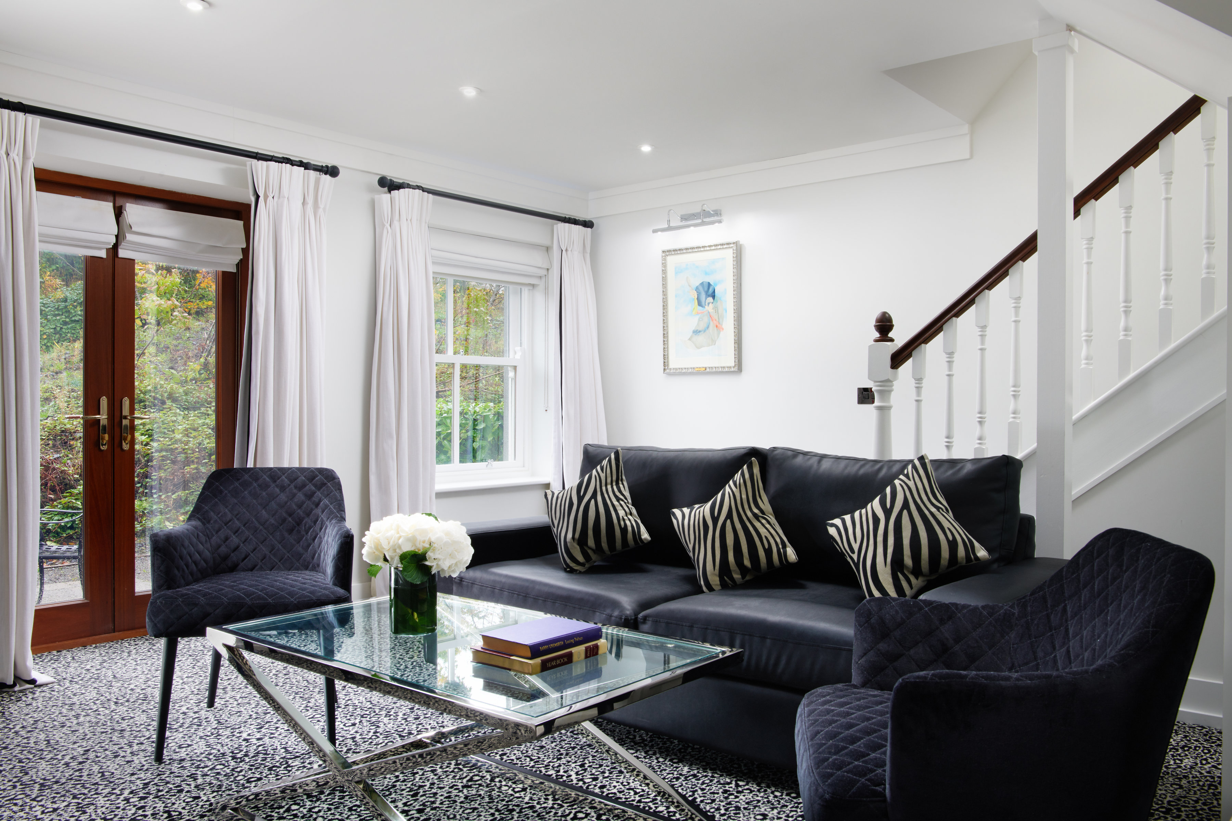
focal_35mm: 28
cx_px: 616
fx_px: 958
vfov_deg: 46.4
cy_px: 410
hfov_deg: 65.5
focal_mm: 28
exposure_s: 1/5
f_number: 16
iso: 100
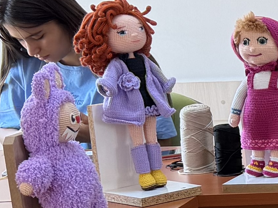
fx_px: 1294
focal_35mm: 161
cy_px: 193
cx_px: 683
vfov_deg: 9.2
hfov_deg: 10.4
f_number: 1.78
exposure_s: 1/221
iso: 80
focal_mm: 6.76
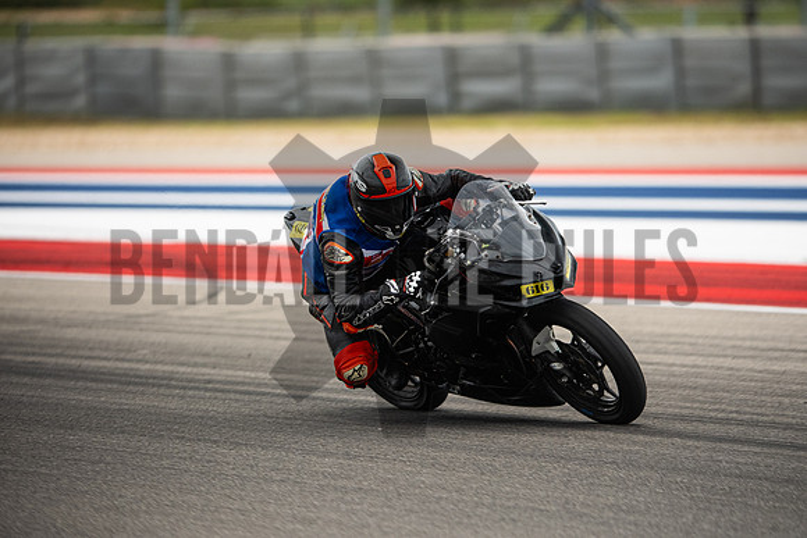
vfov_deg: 4.6
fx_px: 6726
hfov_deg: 6.9
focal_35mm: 300
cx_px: 404
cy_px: 269
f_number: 2
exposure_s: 1/5000
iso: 640
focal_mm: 200
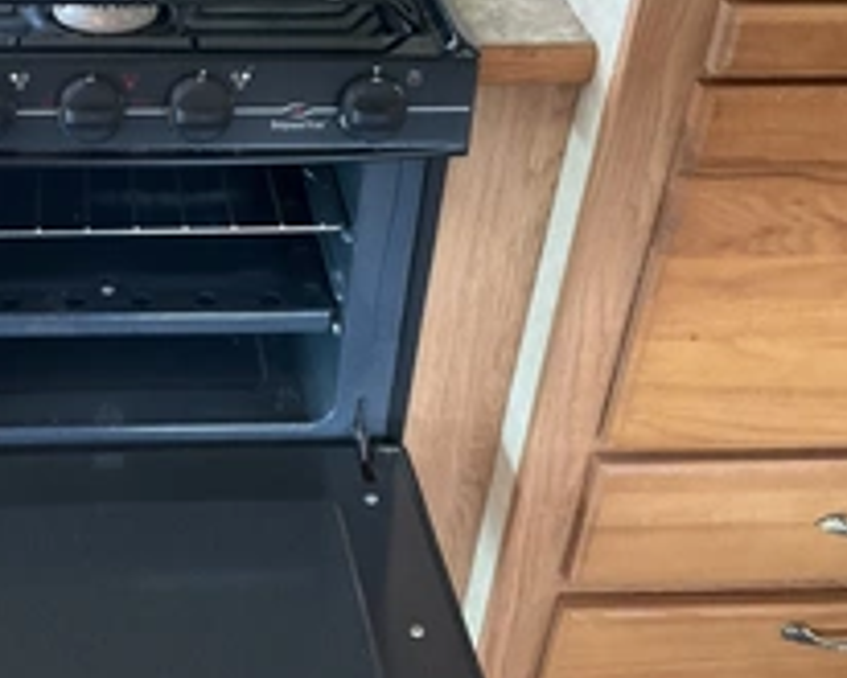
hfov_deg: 33.1
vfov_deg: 27.6
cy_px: 296
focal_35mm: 55
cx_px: 156
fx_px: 1379
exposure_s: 1/60
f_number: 1.8
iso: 250
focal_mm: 3
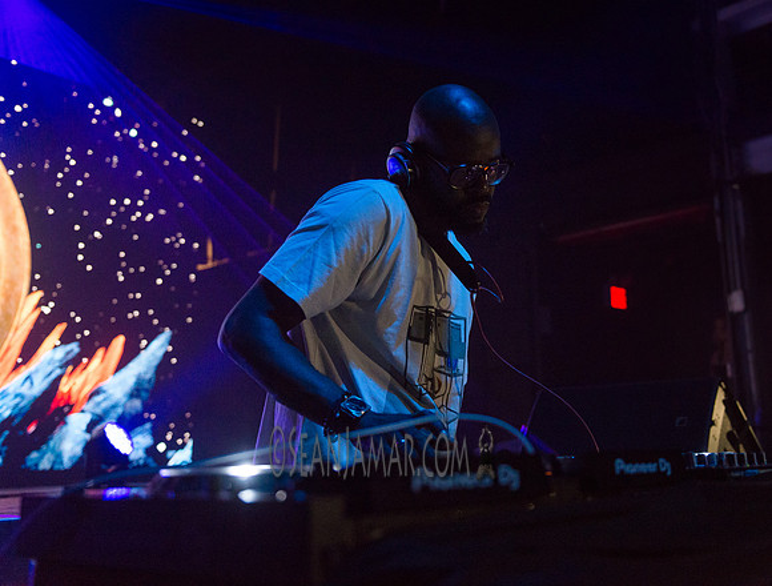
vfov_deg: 37.9
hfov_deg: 48.6
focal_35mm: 38
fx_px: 853
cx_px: 431
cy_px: 266
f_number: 2.8
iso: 4000
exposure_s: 1/320
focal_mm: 32
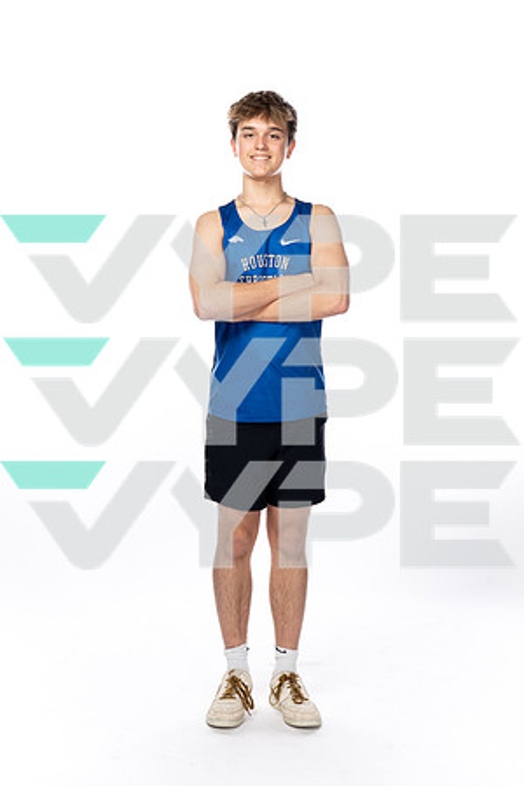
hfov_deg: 24.2
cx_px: 262
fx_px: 1223
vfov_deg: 35.6
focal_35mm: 56
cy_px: 393
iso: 640
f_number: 8
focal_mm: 56
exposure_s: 1/250
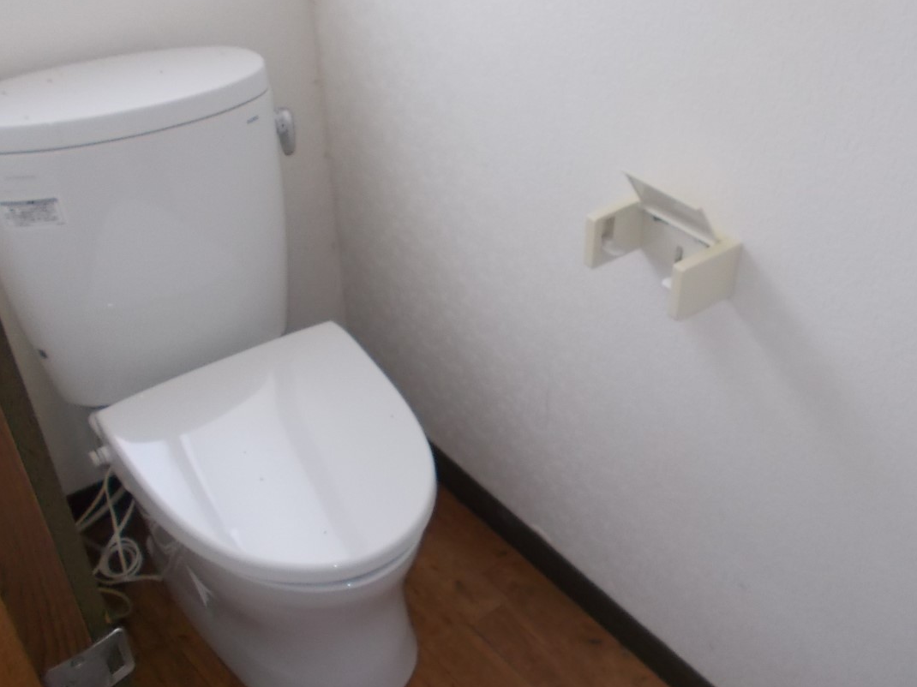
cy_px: 386
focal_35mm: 35
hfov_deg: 52.1
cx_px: 575
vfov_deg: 40.6
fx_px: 927
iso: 200
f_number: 3.2
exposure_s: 1/25
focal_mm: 4.6
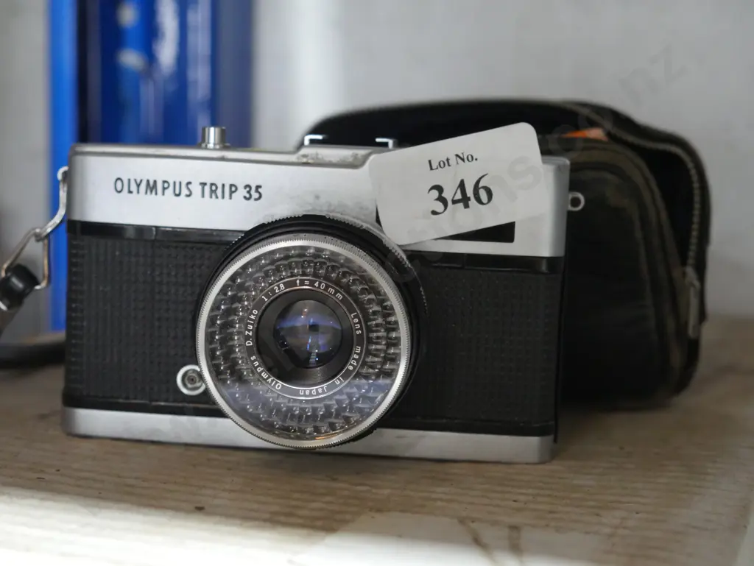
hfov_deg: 29.4
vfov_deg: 22.3
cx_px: 377
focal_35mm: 66
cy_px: 283
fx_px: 1438
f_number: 5.4
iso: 3200
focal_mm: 33
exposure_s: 1/60
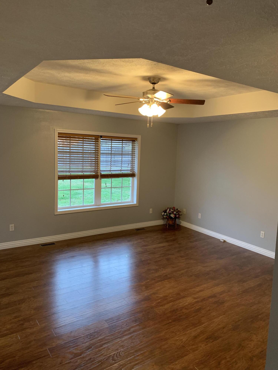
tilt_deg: -6.3
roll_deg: -1.9
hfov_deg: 53.1
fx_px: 278
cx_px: 139
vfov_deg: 67.3
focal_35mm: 26
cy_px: 185
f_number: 1.8
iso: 320
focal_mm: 4.25
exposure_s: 1/40
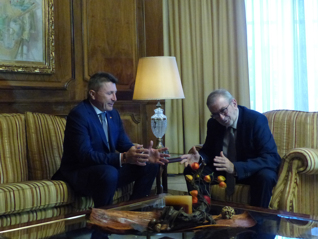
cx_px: 159
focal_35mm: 45
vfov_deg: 32.2
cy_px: 120
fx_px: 413
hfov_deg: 42.1
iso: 1600
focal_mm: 8.1
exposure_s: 1/125
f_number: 2.8
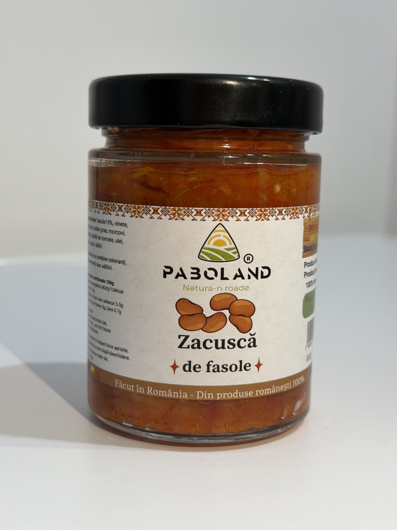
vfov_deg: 39.7
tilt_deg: -10.0
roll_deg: -0.7
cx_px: 198
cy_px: 265
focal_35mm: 48
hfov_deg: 30.3
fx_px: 734
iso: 100
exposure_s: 1/50
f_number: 1.78
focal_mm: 6.76
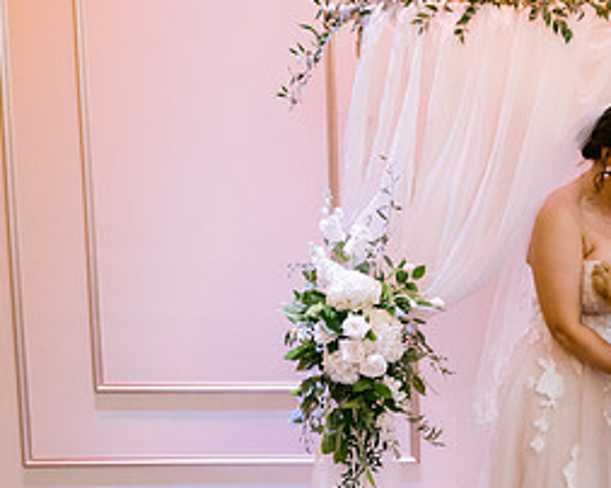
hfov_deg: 21.4
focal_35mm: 85
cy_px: 478
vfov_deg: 17.7
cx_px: 671
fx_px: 1536
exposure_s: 1/125
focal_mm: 35
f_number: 2.8
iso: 1600
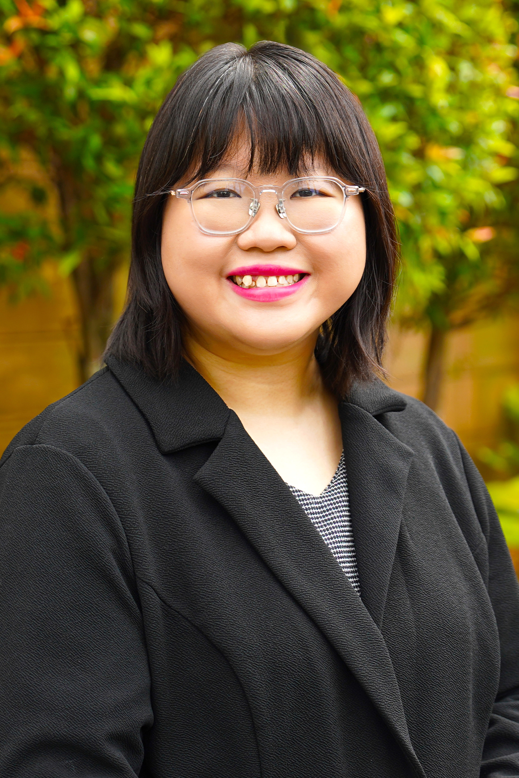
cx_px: 260
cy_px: 389
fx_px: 995
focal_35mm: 46
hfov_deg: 29.2
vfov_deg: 42.7
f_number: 3.2
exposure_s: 1/160
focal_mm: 46
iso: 200
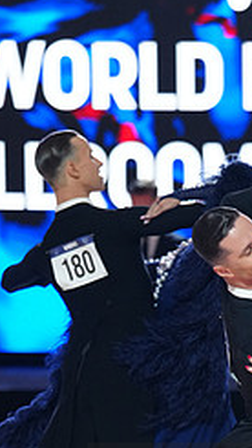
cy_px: 505
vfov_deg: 7.0
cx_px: 341
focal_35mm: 305
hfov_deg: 4.0
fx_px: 3619
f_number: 2.8
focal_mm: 123
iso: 2000
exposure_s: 1/500
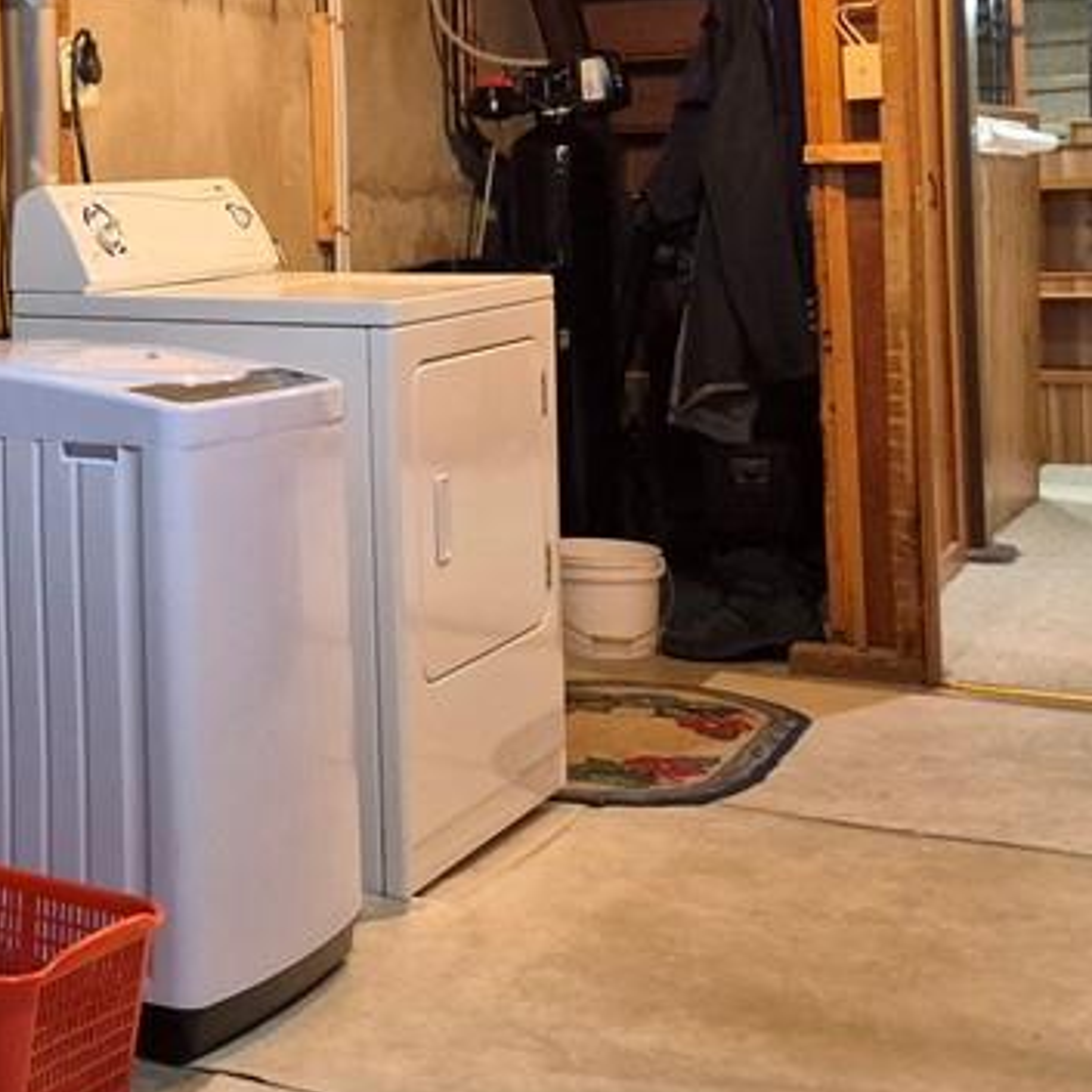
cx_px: -365
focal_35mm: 59
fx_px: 2106
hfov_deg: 24.8
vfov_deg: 28.3
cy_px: 186
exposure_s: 1/120
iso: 1600
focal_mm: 5.4
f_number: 1.8
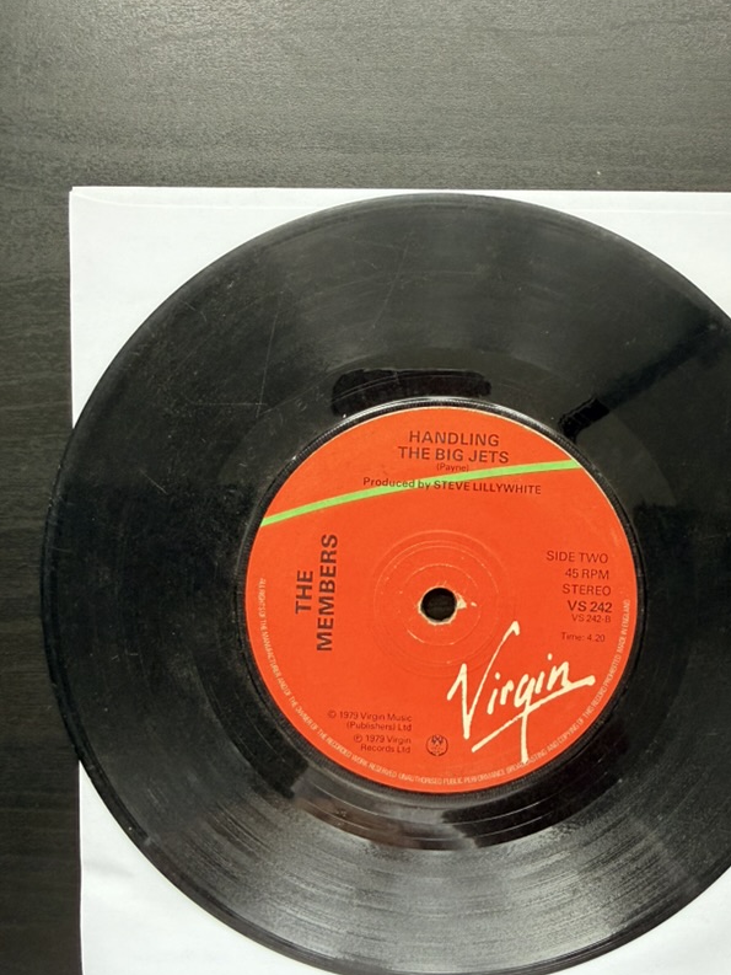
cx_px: 452
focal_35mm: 31
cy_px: 557
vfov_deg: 58.1
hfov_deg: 45.1
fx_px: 873
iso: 200
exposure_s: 1/99
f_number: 2.2
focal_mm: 2.22
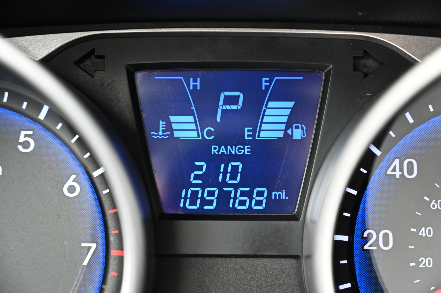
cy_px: 146
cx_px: 220
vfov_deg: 19.4
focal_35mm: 70
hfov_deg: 28.9
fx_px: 857
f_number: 4
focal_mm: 70
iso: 1800
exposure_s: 1/125
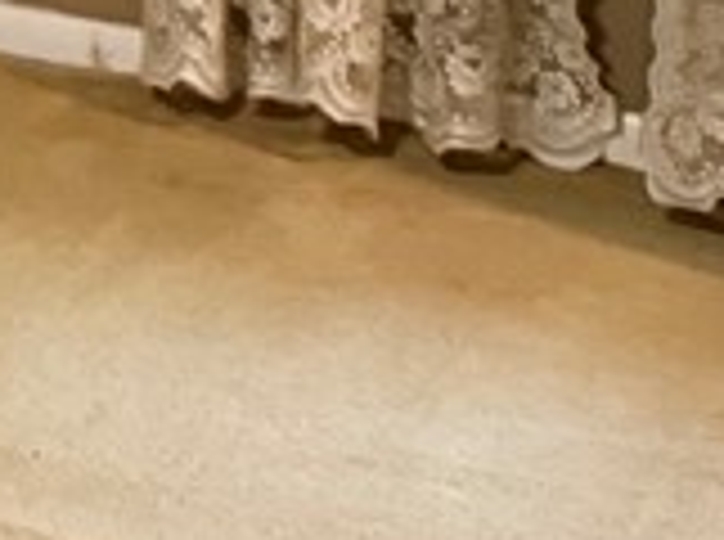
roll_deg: +0.4
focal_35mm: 153
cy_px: -922
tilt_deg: -0.7
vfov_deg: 8.5
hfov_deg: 9.9
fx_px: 3193
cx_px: -1426
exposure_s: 1/60
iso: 640
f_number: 1.78
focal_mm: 6.76
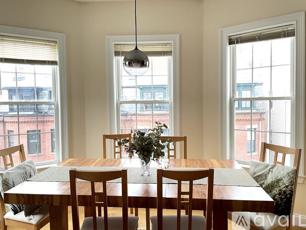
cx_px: 153
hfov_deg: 67.3
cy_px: 115
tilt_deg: -2.9
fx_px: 230
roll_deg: +0.6
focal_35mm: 26
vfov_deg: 53.0
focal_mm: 4.2
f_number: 1.6
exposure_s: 1/88
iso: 125
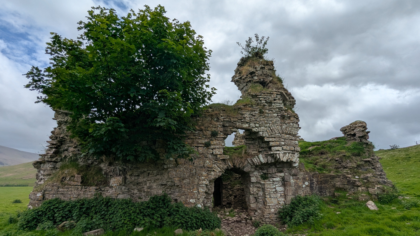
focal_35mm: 18
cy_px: 147
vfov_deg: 60.2
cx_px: 211
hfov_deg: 92.7
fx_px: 200
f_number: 2.2
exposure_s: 1/4425
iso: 51
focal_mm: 2.35
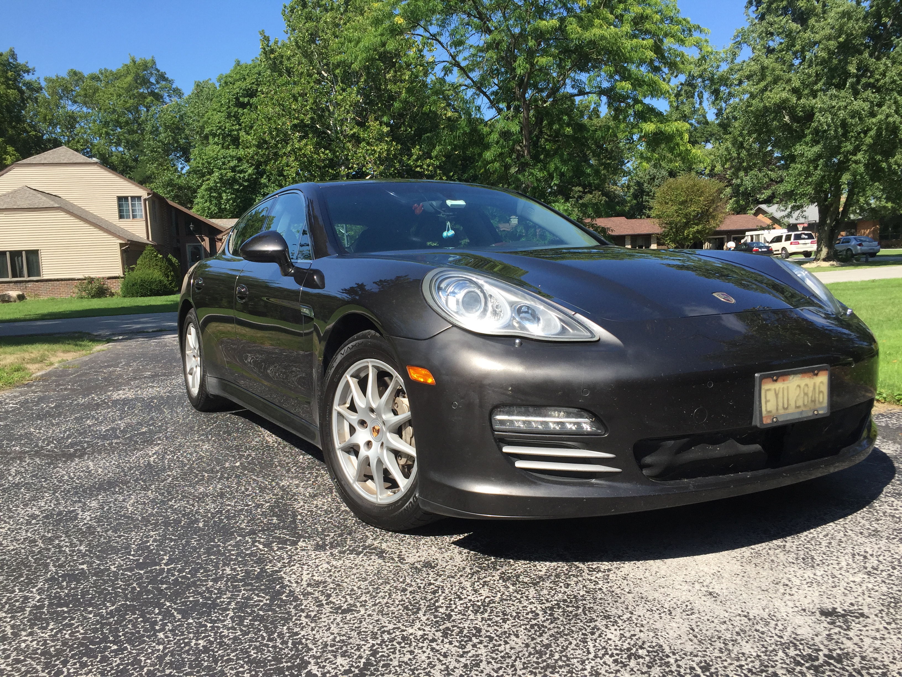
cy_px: 338
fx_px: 756
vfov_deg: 48.2
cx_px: 451
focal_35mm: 29
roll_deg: +2.7
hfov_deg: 61.7
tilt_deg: -6.1
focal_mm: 4.15
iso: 32
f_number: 2.2
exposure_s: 1/1130
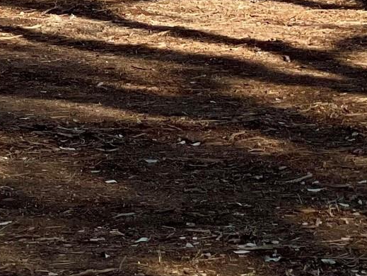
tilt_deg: +2.6
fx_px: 2175
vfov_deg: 7.0
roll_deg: -0.4
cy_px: -263
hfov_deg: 9.2
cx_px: 680
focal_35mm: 205
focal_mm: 6
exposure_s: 1/1845
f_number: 2
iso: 32
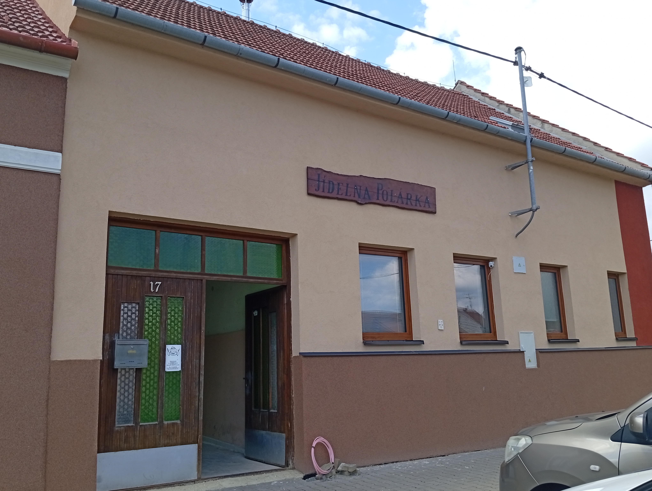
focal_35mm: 32
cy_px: 246
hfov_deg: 56.7
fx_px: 604
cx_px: 326
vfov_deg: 44.3
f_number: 1.8
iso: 50
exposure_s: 1/374
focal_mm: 3.98
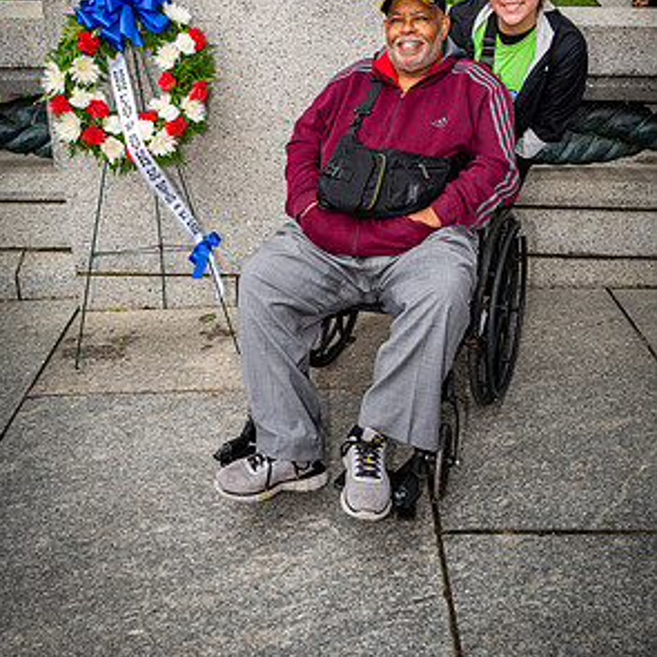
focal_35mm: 35
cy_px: 209
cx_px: 326
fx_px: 752
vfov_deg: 46.3
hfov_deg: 47.2
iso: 1600
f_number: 8
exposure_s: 1/640
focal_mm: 27
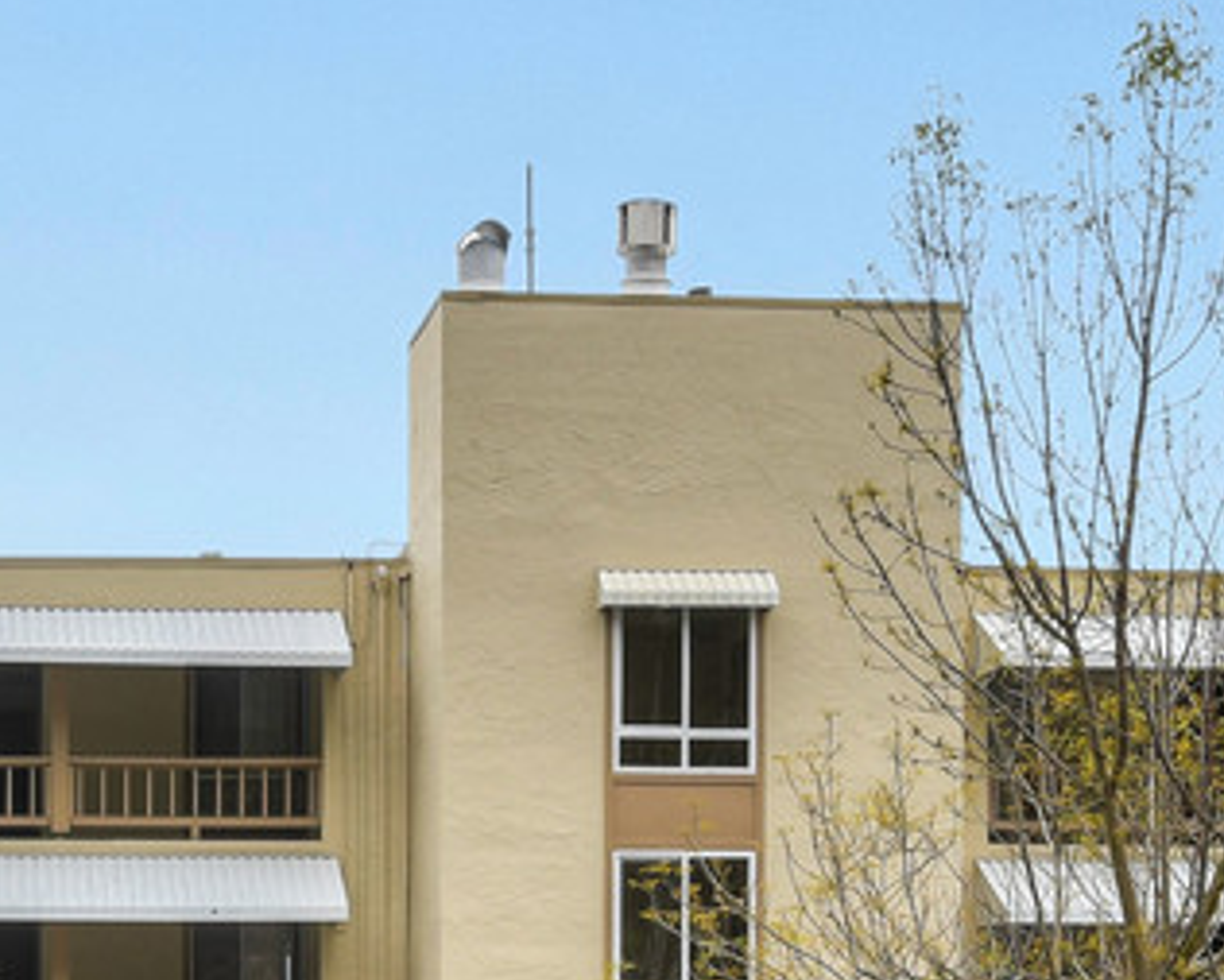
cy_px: 1168
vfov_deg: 13.2
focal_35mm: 114
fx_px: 4131
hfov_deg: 16.7
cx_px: 236
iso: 100
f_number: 8
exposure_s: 1/250
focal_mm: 24
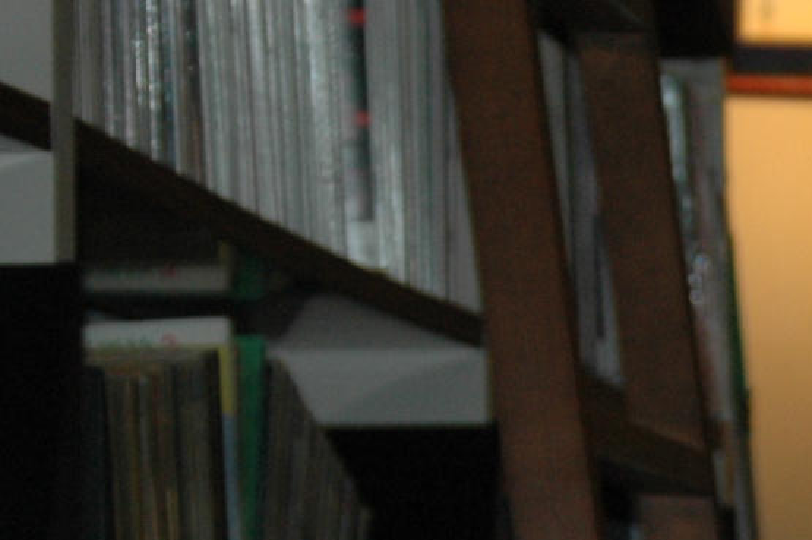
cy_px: 913
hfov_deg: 8.5
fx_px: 5183
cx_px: 1557
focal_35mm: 230
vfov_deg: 5.9
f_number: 3.8
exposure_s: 1/60
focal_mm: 38
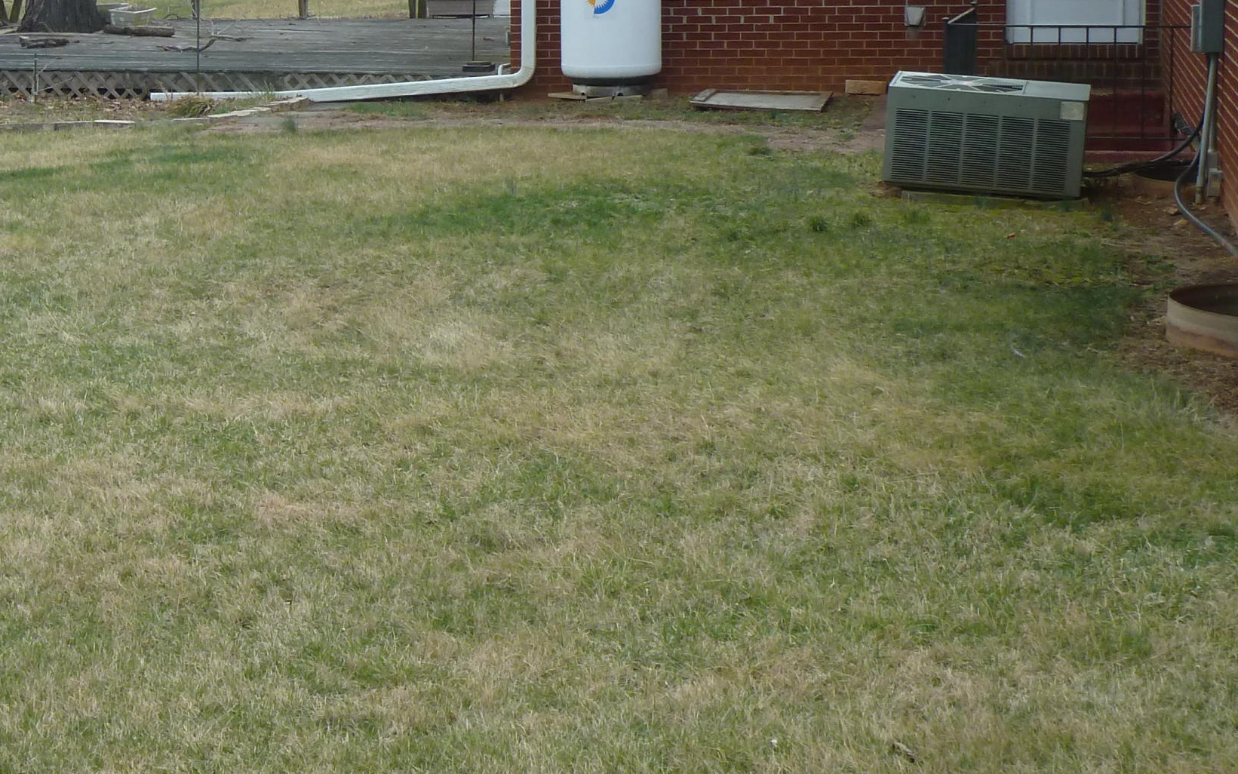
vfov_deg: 14.0
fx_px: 3138
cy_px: 290
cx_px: 113
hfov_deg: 21.8
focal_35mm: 93
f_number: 4
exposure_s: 1/250
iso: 160
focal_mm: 7.9
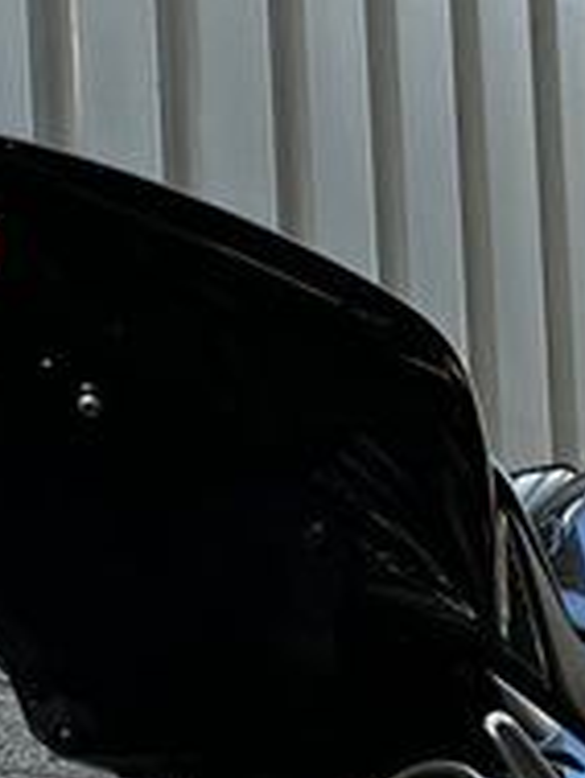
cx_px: 301
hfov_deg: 16.8
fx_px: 1981
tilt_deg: +2.7
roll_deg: +2.1
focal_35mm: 88
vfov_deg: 20.6
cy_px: 971
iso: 80
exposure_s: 1/121
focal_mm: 5.1
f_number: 1.6
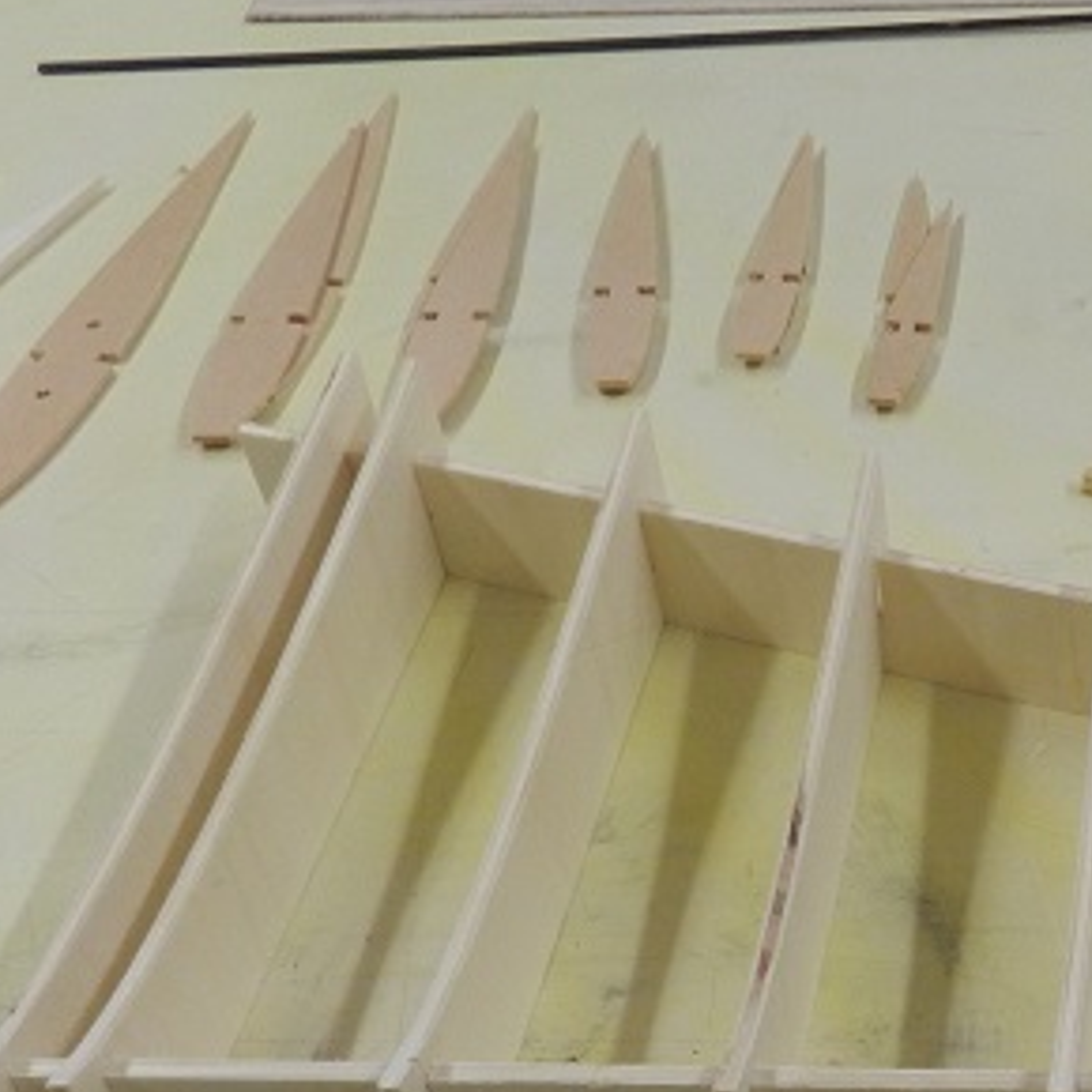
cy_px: 964
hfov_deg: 28.9
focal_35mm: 56
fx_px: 1999
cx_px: 1051
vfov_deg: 29.4
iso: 200
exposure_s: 1/30
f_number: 3.4
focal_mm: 4
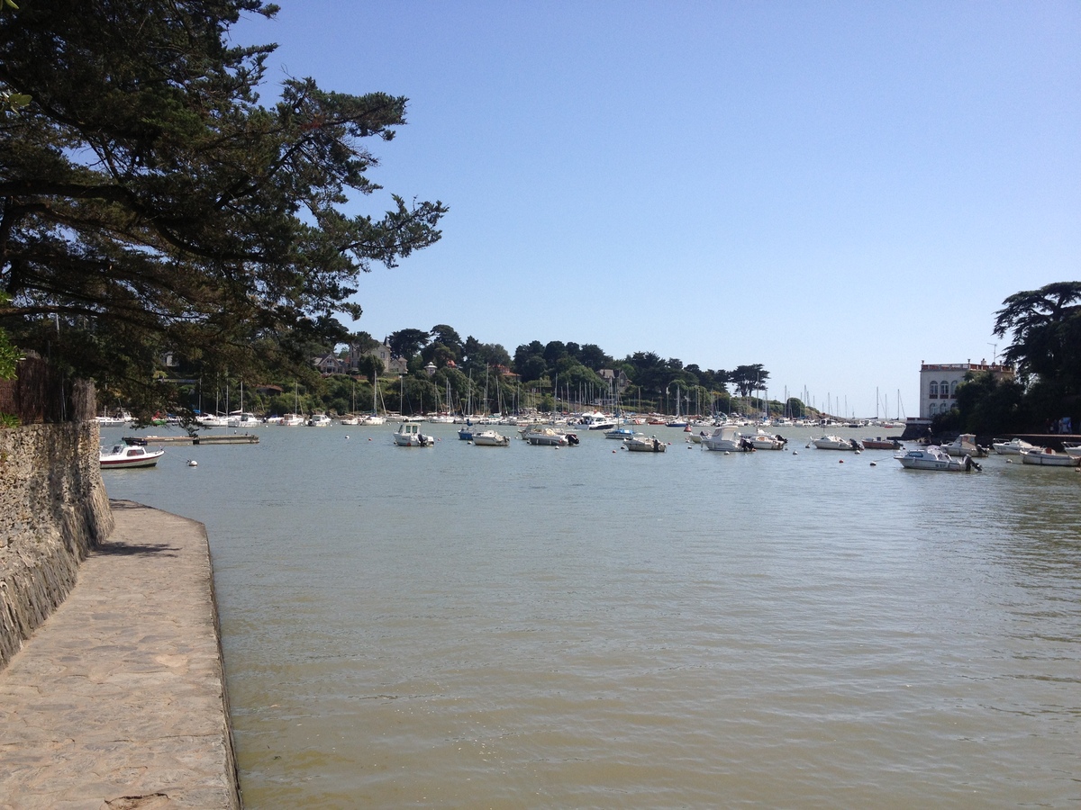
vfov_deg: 40.7
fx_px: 1093
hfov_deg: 52.6
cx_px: 540
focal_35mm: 35
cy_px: 405
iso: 50
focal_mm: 4.28
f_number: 2.4
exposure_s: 1/2208
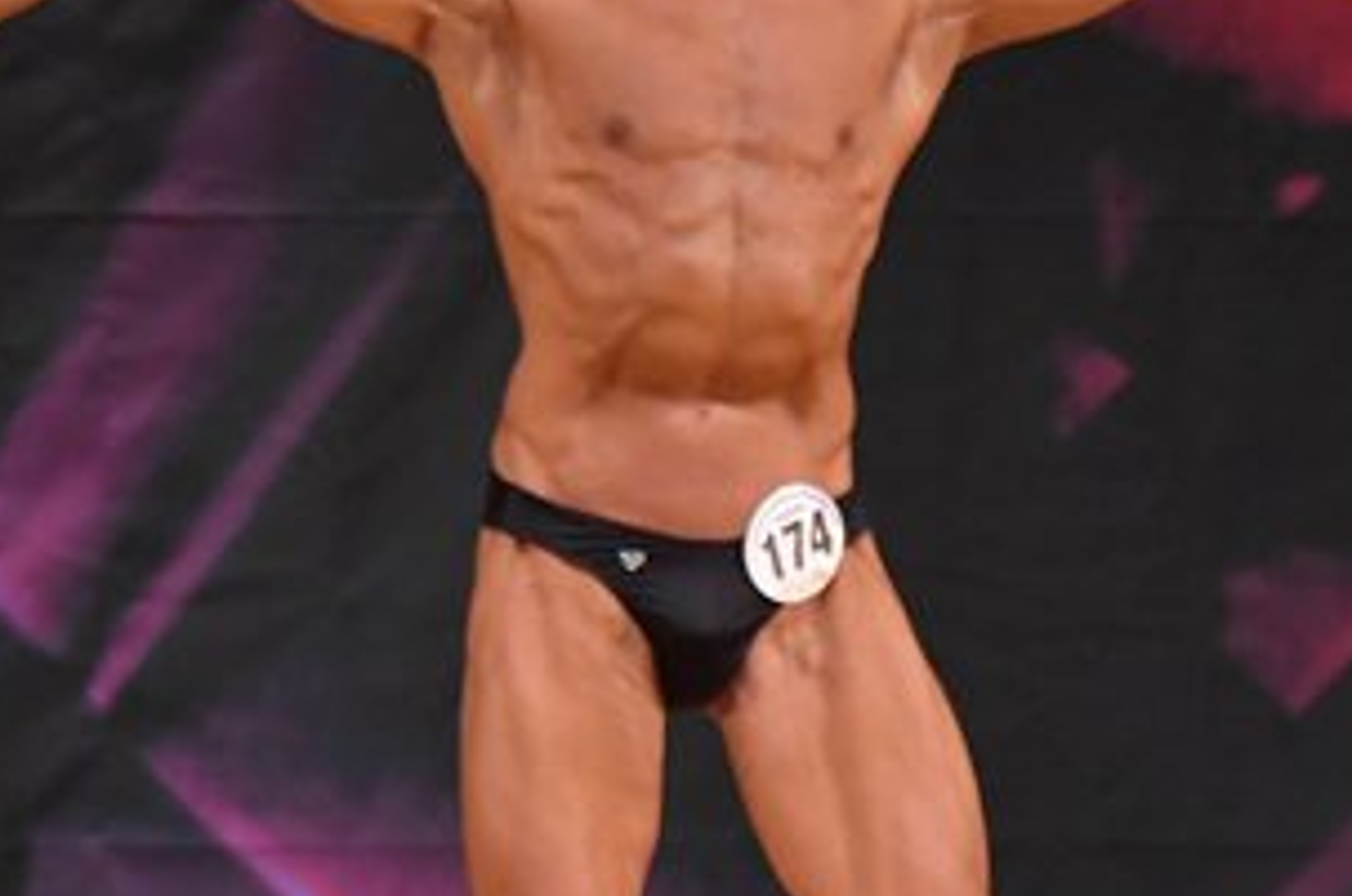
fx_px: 27372
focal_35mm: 730
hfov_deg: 2.8
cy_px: 597
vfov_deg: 1.9
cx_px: 1381
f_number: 5.6
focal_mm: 190
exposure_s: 1/400
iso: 5000
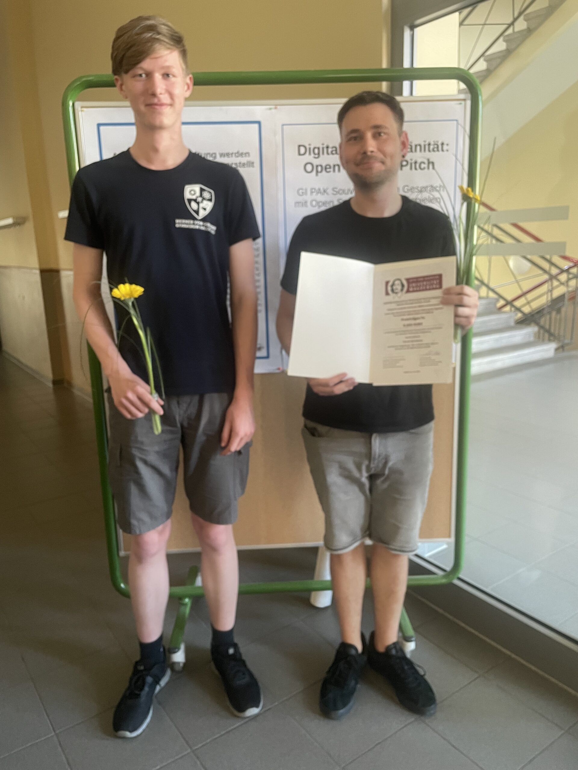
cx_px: 289
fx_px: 579
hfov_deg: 53.1
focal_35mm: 26
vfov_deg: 67.3
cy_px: 385
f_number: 1.6
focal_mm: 4.2
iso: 320
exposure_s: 1/60
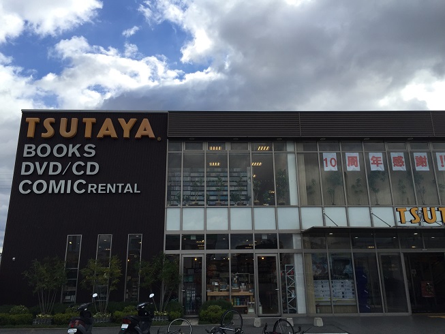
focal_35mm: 29
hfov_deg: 61.7
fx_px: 373
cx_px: 222
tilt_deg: +15.7
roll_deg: -0.2
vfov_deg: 48.2
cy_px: 167
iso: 32
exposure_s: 1/1799
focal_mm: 4.15
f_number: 2.2
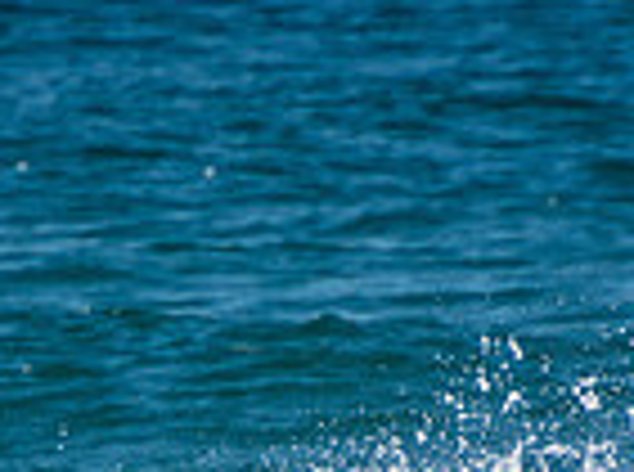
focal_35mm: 2380
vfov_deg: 0.6
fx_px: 43479
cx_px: 256
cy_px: 847
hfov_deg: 0.8
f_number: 5.6
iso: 220
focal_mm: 400
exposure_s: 1/2000
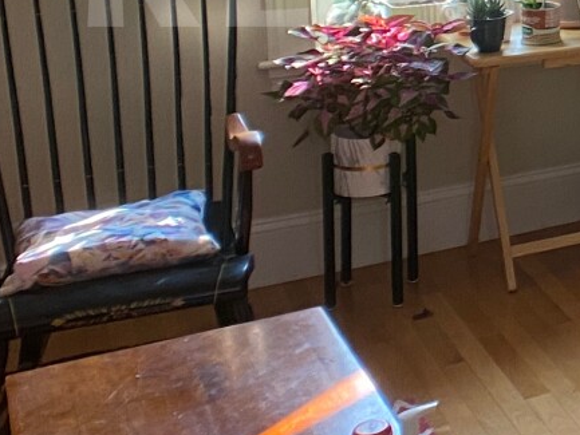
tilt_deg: -7.5
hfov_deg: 14.4
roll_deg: -1.0
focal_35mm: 123
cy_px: -60
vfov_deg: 11.8
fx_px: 2061
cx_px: 993
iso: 160
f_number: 1.8
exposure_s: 1/60
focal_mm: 4.25
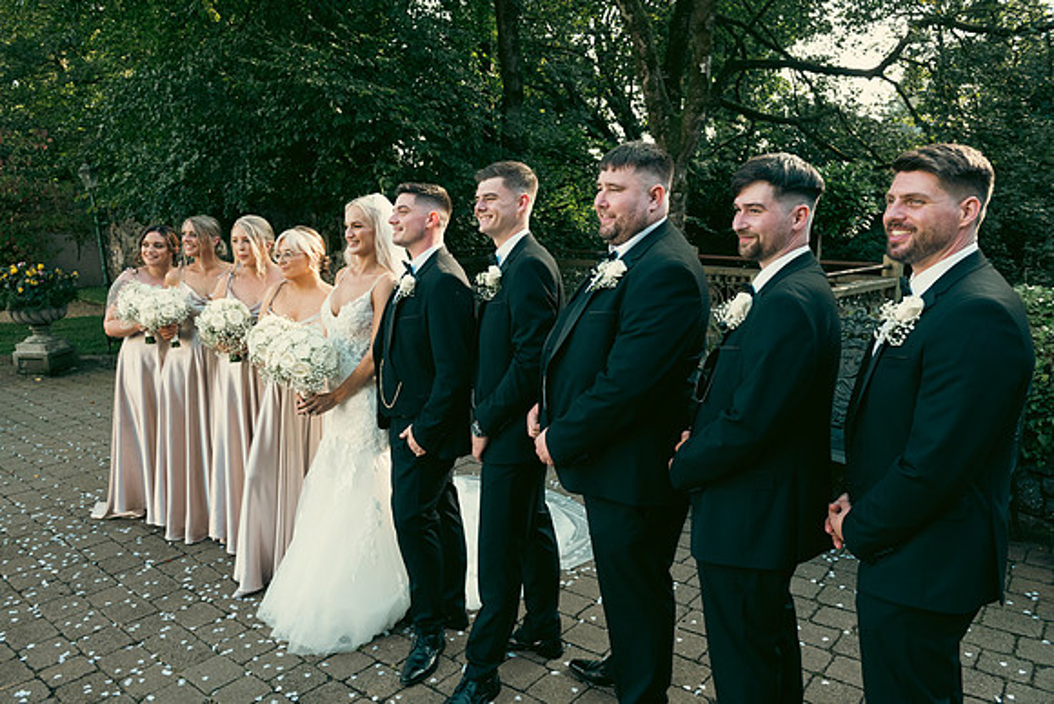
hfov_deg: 69.4
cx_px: 527
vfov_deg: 49.6
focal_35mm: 26
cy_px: 352
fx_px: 761
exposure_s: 1/160
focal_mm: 26
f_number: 6.3
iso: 320
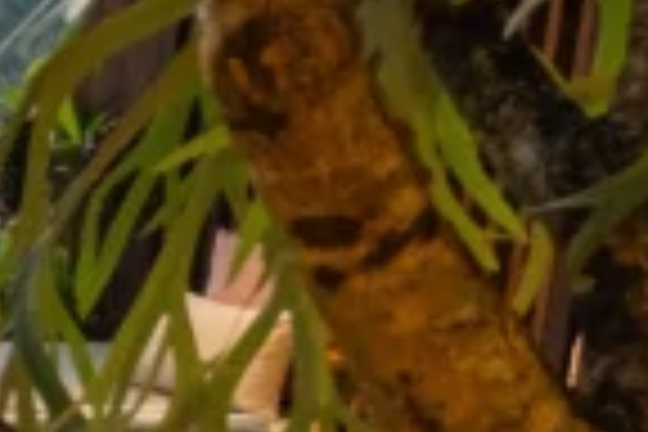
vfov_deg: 9.6
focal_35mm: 142
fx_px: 2556
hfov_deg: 9.8
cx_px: -1462
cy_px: 335
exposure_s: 1/50
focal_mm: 20
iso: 1600
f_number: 4
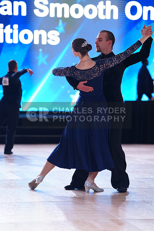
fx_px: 802
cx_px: 77
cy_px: 116
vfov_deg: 16.4
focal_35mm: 125
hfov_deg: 11.0
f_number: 2.8
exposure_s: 1/500
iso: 1250
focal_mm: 125
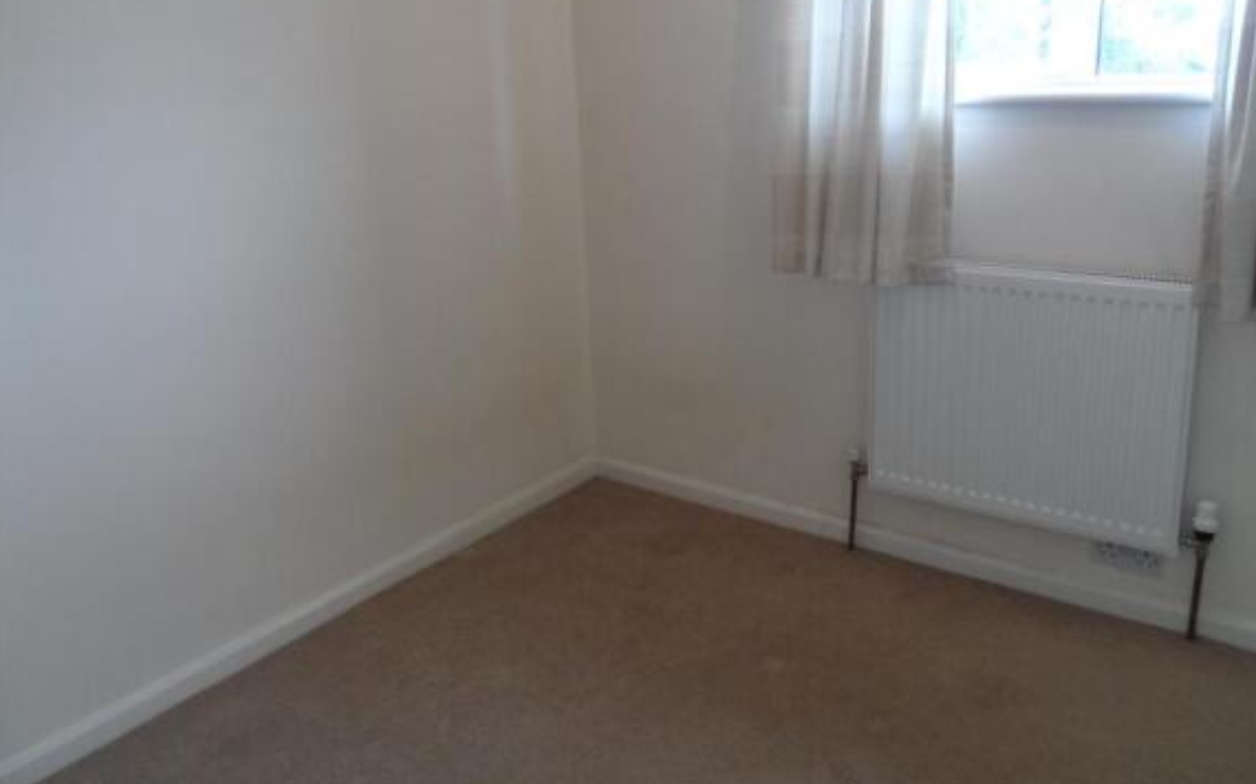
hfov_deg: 70.4
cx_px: 636
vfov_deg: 47.3
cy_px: 309
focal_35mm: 26
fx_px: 890
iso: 240
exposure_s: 1/30
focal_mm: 4
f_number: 3.2
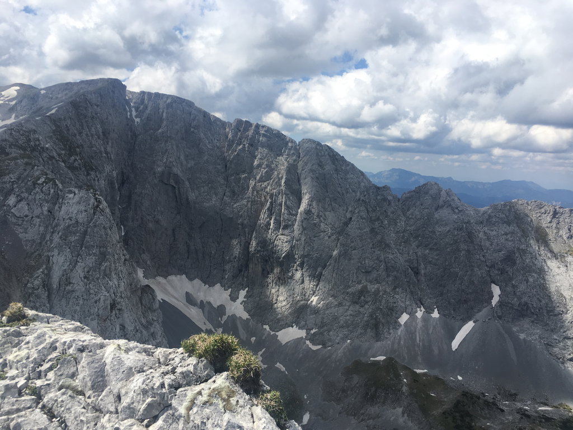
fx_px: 480
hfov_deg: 61.7
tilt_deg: -6.3
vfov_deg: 48.2
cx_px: 286
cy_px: 215
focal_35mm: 29
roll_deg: -3.3
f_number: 2.2
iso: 25
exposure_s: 1/1672
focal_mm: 4.15
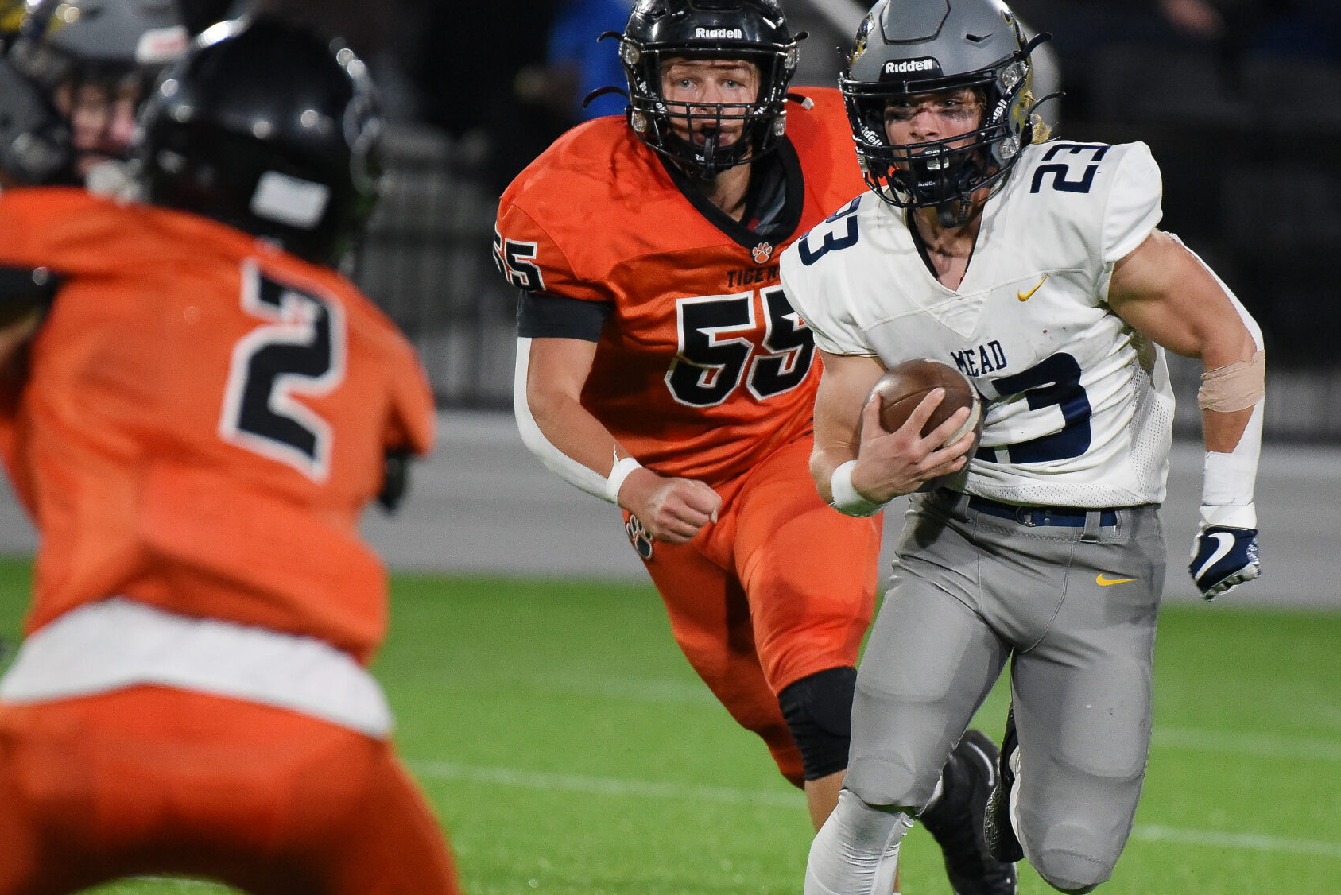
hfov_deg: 3.0
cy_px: 488
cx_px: 805
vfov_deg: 2.0
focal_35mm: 698
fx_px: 26008
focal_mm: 460
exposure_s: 1/1000
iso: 6400
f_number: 5.6
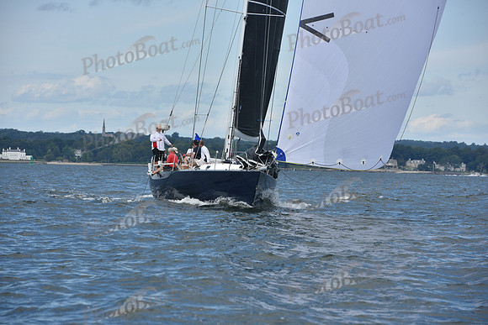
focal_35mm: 200
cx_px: 244
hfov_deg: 10.3
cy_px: 162
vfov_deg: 6.9
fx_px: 2712
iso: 320
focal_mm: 200
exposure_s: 1/1000
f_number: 9
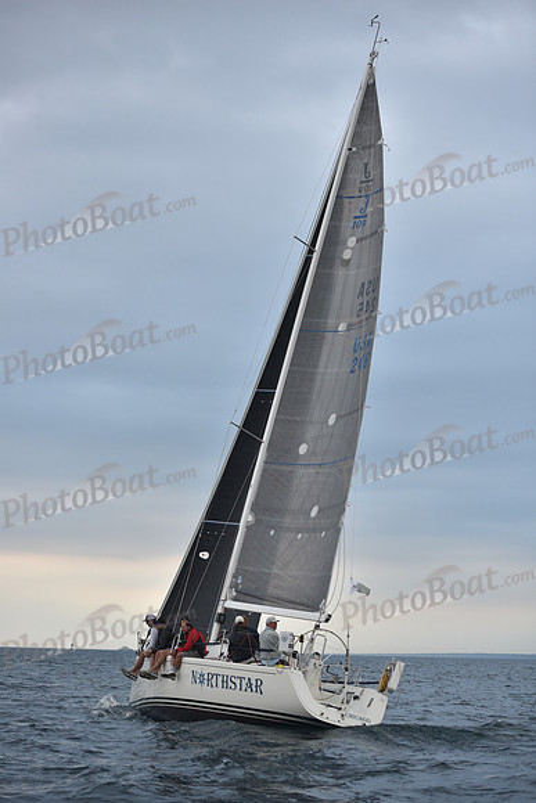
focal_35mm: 70
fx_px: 1562
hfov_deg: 19.5
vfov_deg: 28.8
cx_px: 268
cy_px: 402
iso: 500
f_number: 3.5
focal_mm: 70
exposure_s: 1/640
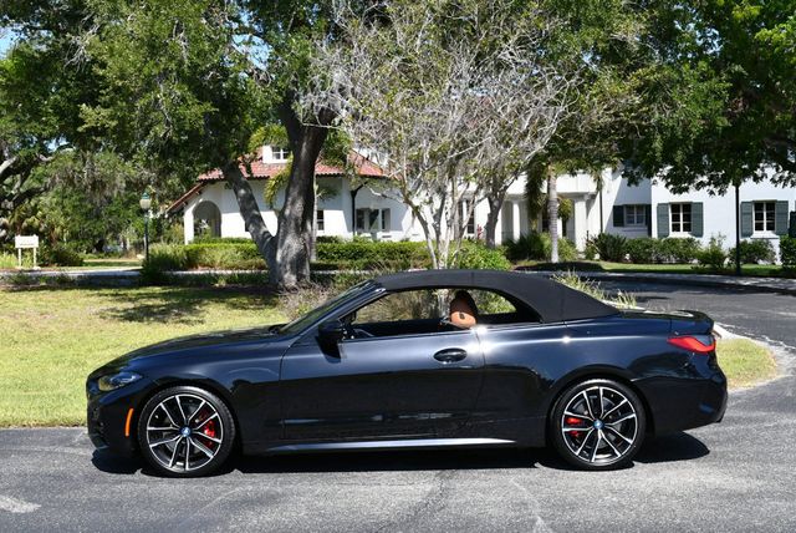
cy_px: 266
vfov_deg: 28.1
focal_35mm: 48
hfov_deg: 41.1
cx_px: 398
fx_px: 1062
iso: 180
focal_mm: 24
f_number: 8
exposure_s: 1/250
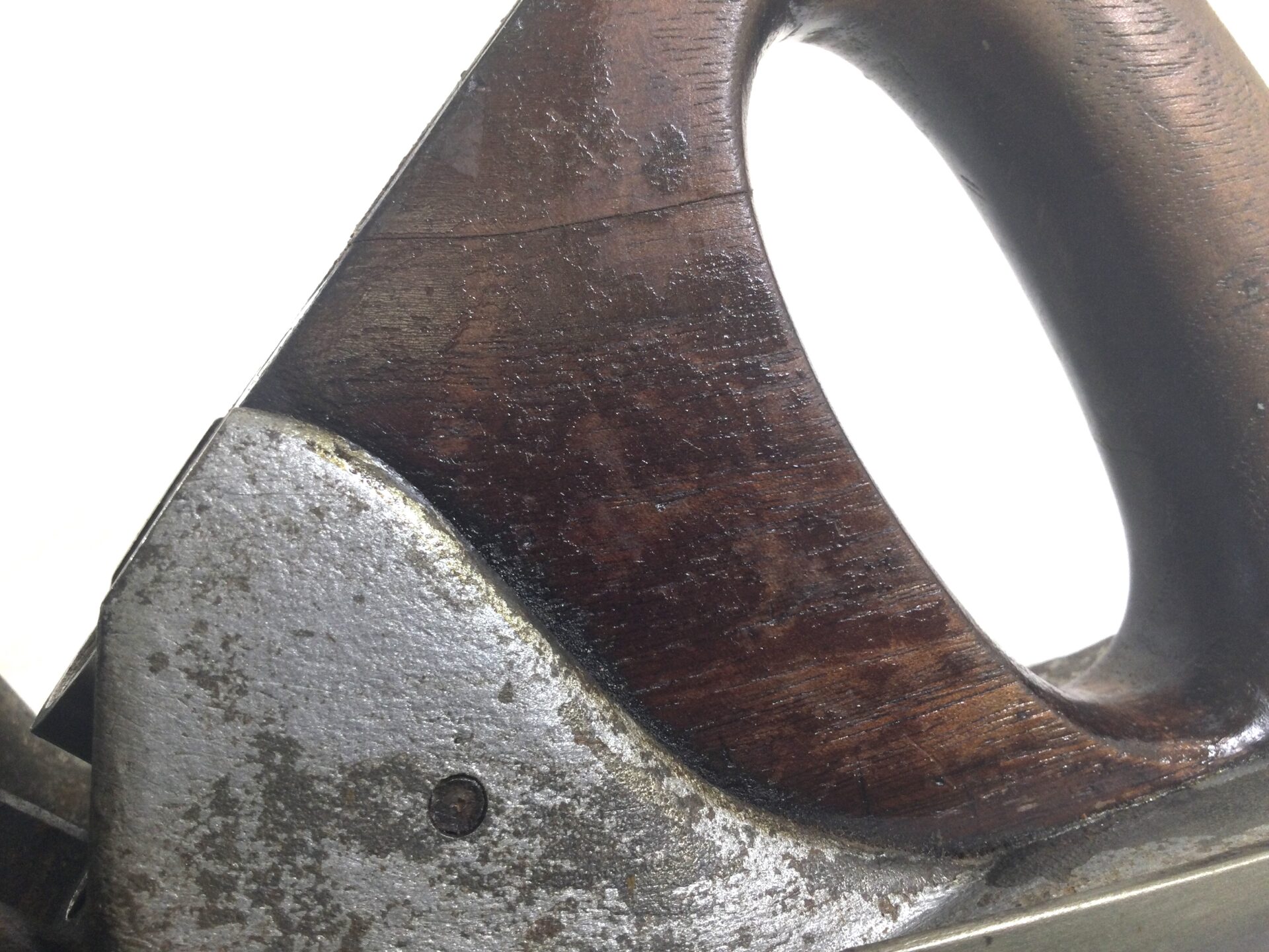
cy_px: 476
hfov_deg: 58.4
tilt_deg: -44.0
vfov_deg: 45.4
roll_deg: +2.0
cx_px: 634
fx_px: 1136
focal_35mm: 31
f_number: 2.4
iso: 25
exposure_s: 1/50
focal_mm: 3.3
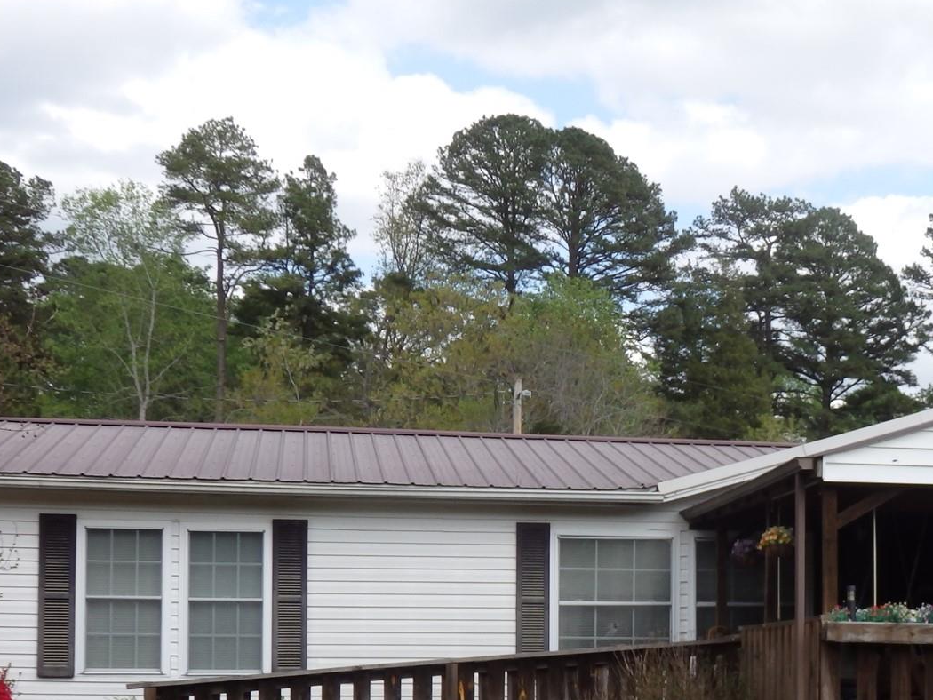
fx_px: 2103
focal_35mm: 78
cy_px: 590
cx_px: 842
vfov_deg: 18.7
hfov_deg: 24.3
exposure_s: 1/500
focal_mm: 7.3
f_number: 3.7
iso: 100
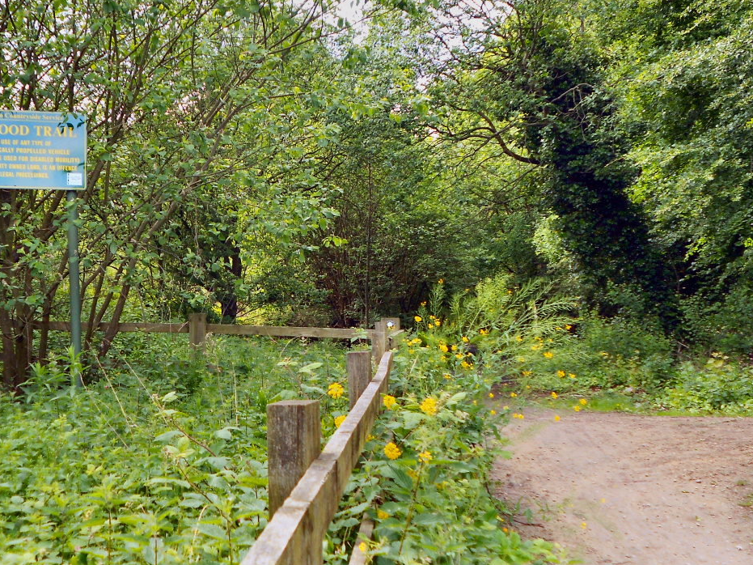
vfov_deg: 32.9
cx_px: 256
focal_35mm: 44
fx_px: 957
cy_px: 276
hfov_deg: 42.4
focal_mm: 5.8
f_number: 3.6
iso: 80
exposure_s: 1/80
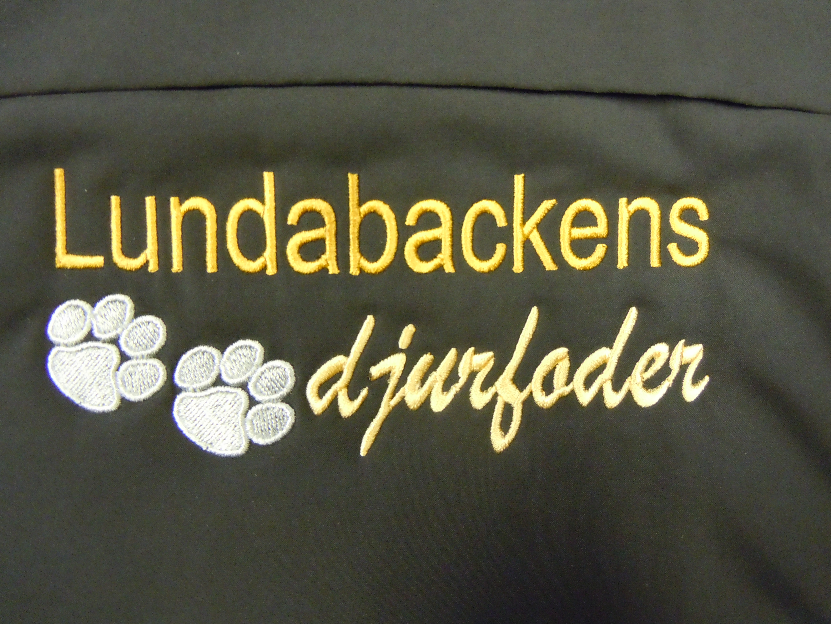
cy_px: 312
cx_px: 416
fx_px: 720
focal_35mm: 30
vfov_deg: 46.8
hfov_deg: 60.0
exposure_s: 1/25
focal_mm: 5.4
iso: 800
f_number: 3.5
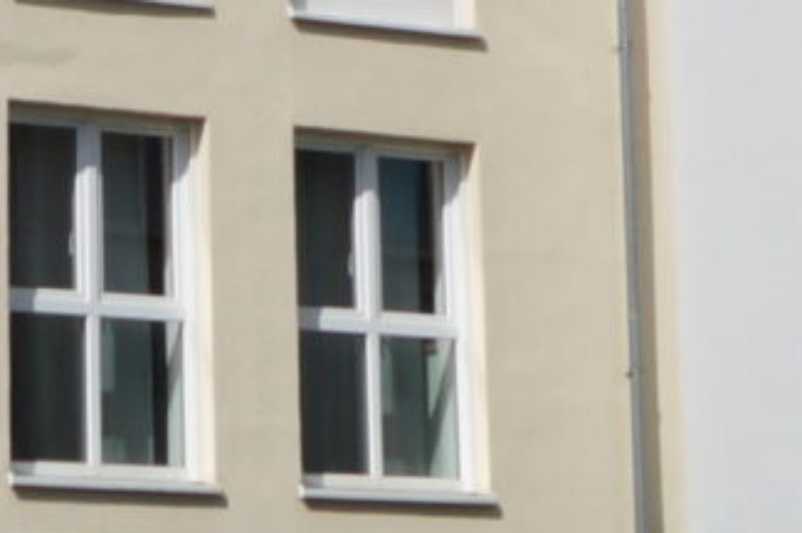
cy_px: -1188
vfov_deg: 5.4
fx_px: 5252
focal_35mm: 236
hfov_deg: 8.7
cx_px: -22
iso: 100
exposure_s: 1/320
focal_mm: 20
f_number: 10
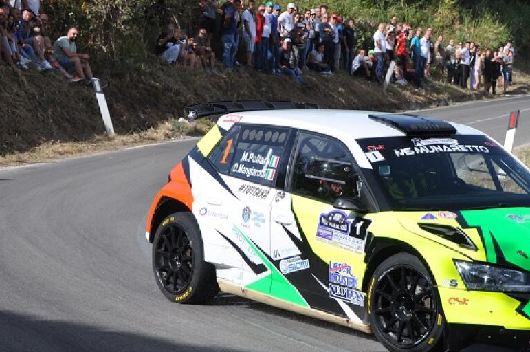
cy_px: 178
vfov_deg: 8.9
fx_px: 2264
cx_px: 386
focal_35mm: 154
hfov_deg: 13.3
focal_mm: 66
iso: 400
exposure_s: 1/1600
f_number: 7.1
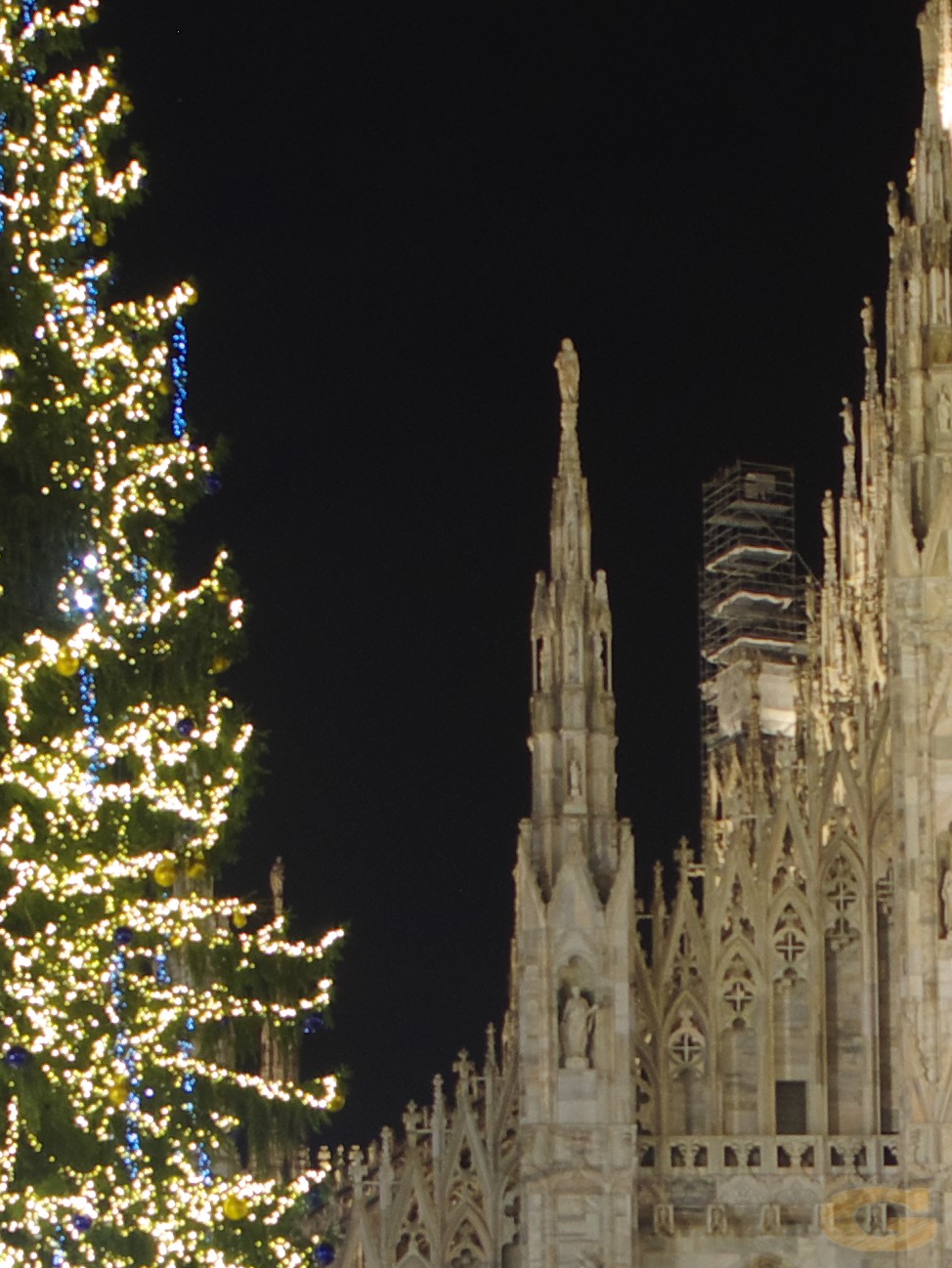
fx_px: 5609
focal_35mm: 153
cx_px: 986
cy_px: 1129
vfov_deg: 12.8
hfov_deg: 9.6
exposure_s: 1
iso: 400
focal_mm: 28
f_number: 8
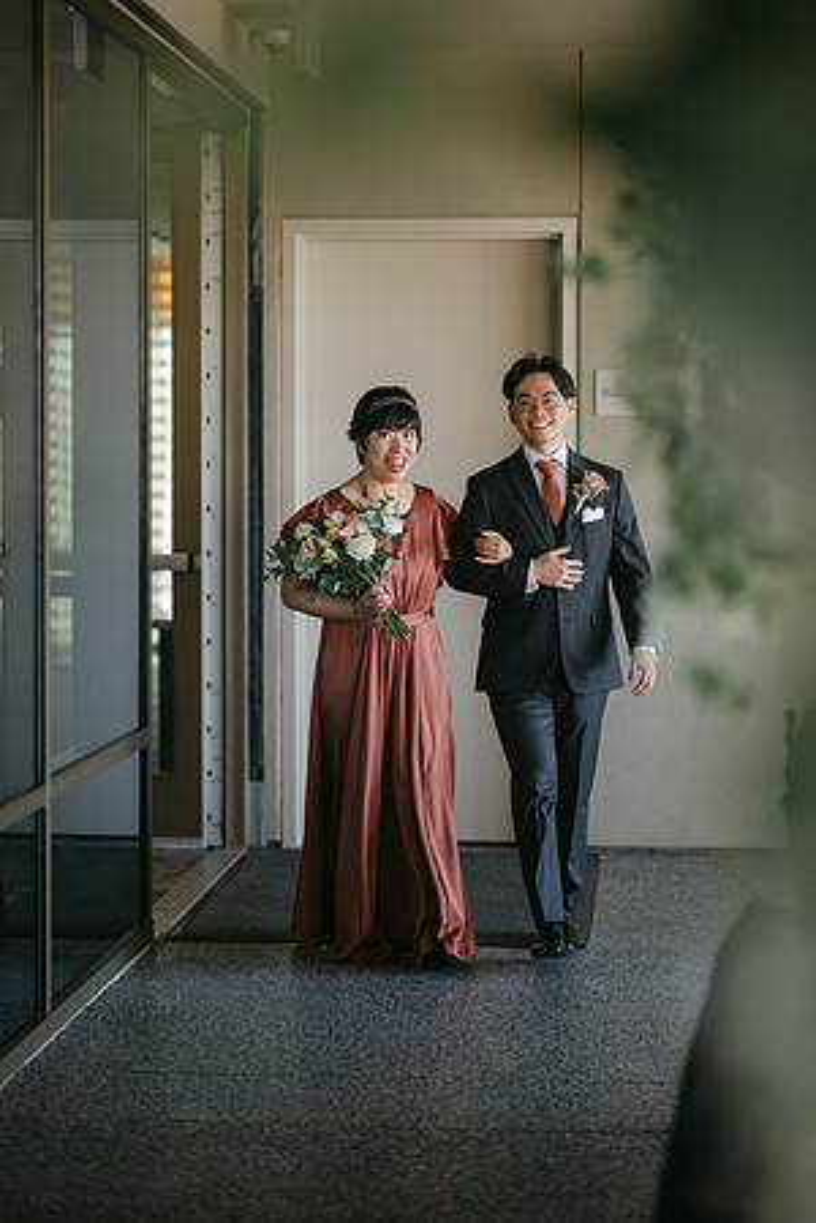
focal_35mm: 85
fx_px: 2890
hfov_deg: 16.1
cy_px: 612
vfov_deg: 23.9
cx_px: 408
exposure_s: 1/250
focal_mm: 85
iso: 180
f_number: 1.8
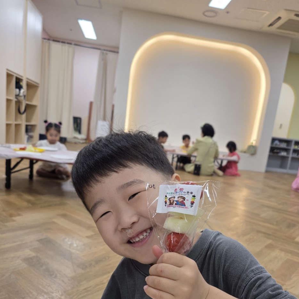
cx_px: 154
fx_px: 274
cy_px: 192
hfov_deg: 57.3
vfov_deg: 56.4
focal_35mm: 28
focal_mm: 6.3
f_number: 1.7
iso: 80
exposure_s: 1/120
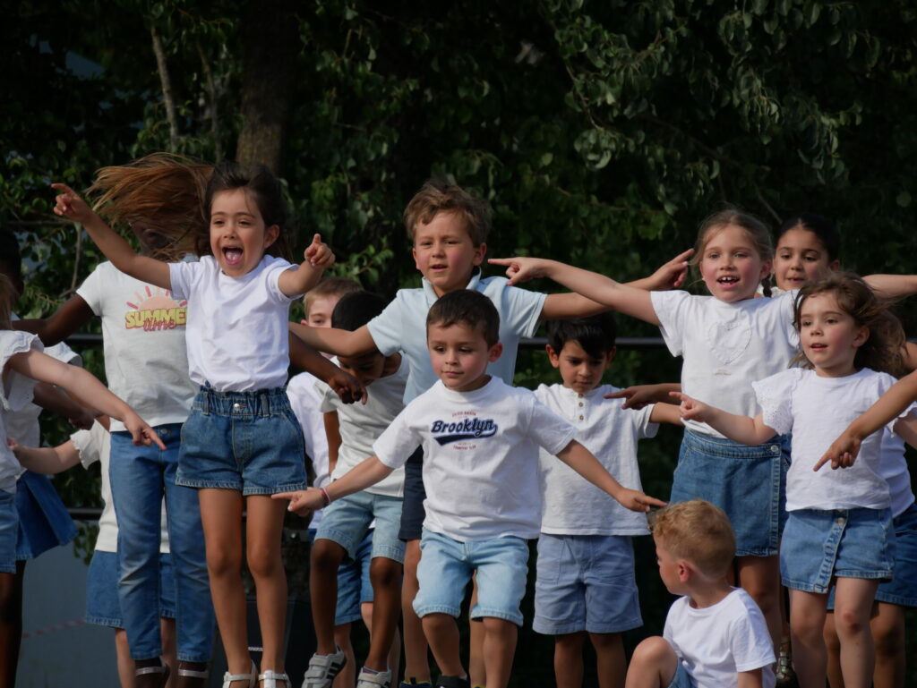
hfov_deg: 7.1
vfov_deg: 5.3
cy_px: 344
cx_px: 458
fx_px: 7421
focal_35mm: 280
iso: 400
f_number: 5.6
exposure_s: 1/1300
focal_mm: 140
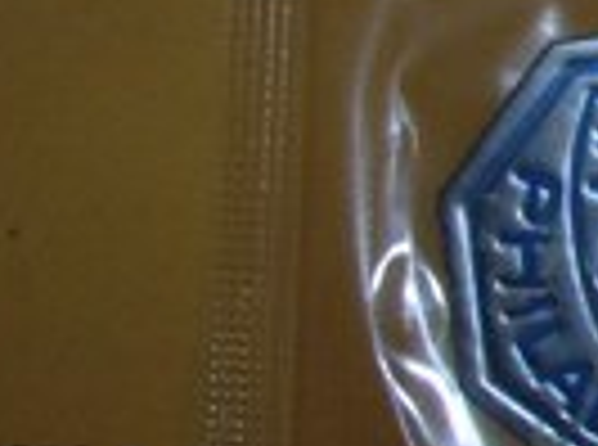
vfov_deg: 6.6
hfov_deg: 8.4
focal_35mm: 222
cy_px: -203
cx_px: 1236
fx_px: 3825
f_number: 5.4
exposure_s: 1/60.1
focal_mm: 7.7
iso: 50
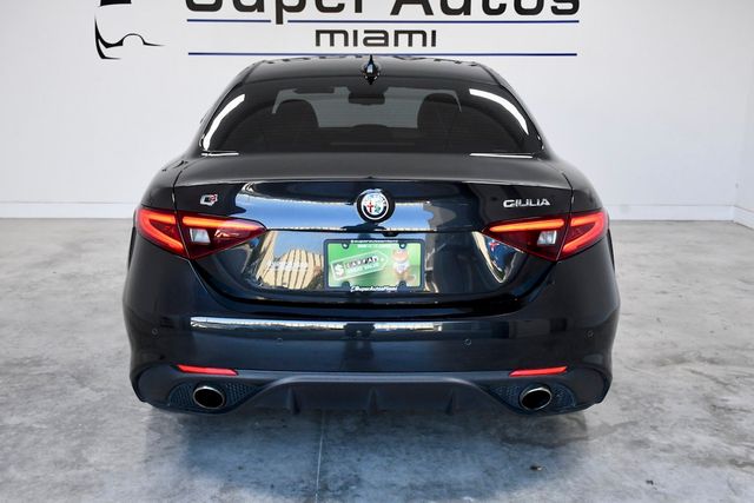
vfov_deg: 34.2
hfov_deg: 49.5
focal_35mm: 39
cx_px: 377
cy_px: 252
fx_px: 817
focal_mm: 26
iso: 2500
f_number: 8
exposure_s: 1/250
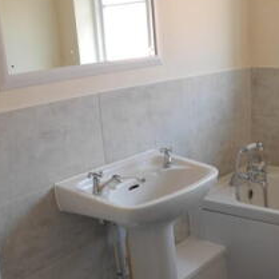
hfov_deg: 24.4
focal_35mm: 69
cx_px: 246
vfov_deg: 24.7
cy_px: 208
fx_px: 629
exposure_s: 1/33.3
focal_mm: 6
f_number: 2.8
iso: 100
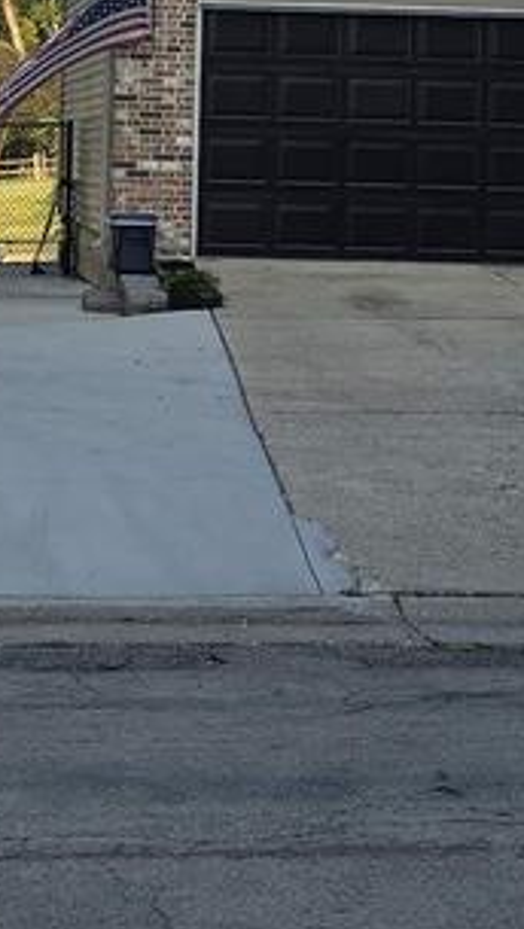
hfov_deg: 11.5
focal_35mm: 105
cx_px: 101
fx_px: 2589
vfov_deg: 19.8
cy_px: 30
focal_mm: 6.3
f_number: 1.7
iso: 12
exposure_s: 1/360
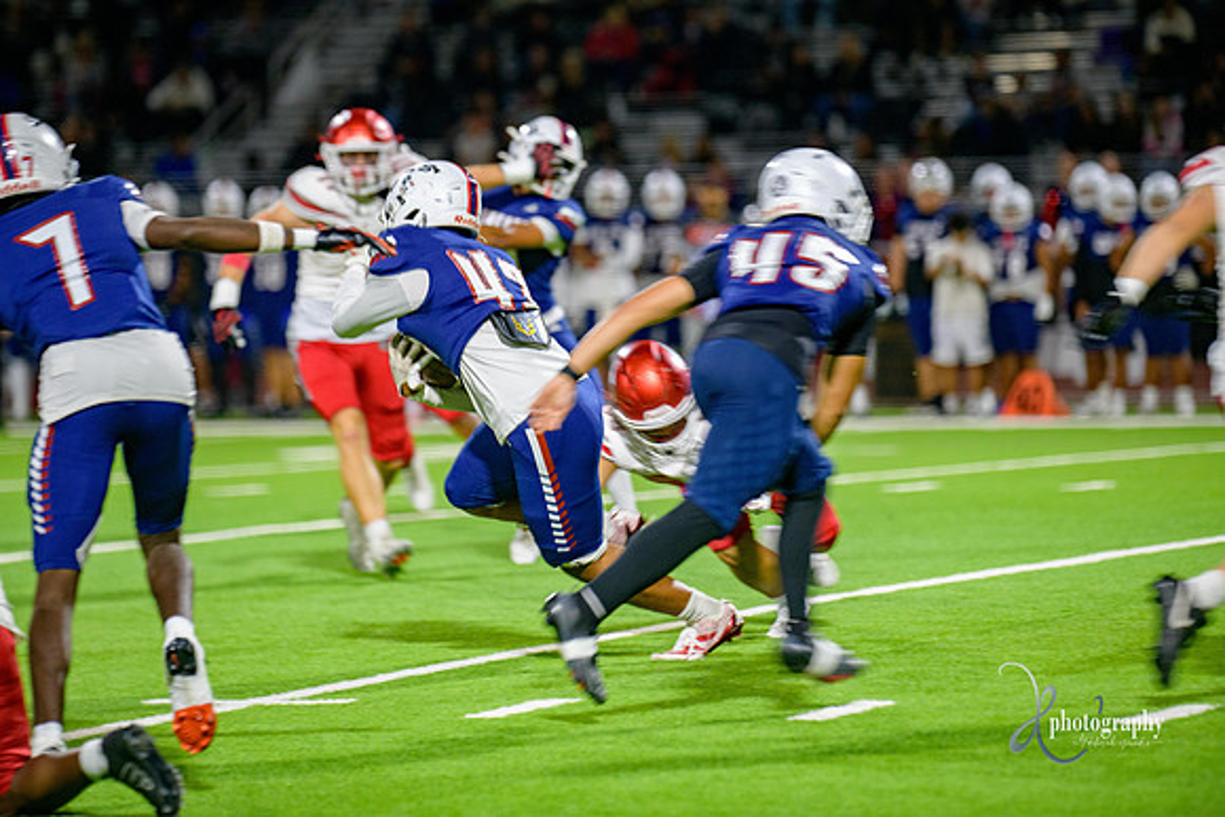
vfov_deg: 5.7
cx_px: 612
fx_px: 8168
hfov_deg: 8.6
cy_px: 408
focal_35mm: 240
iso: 2000
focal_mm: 240
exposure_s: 1/250
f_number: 2.8
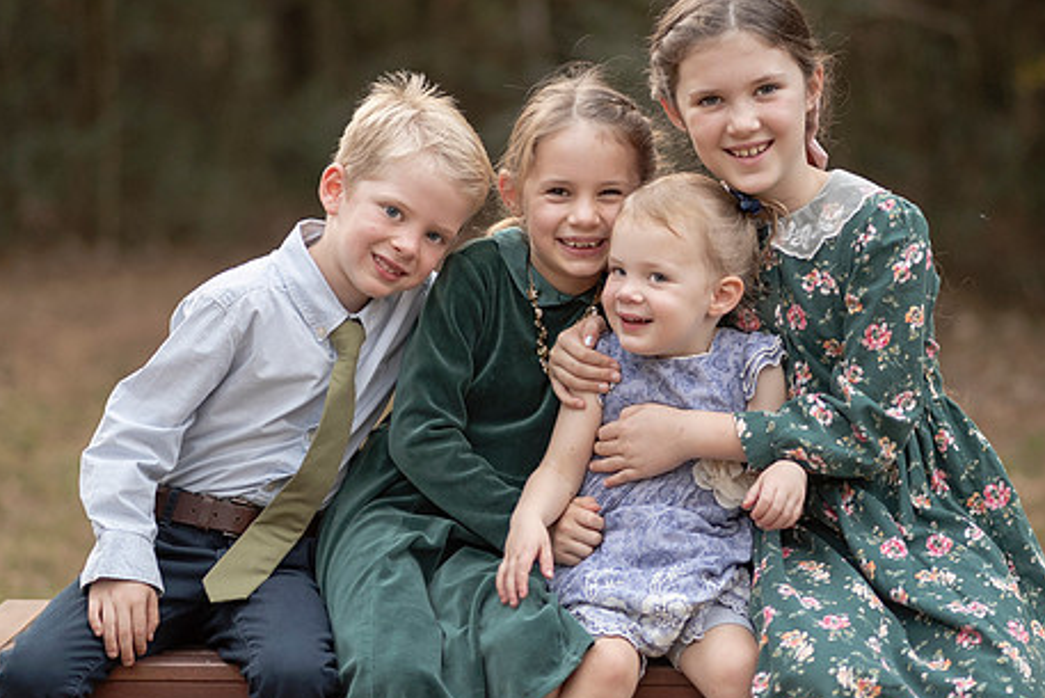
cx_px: 562
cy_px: 247
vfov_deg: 11.2
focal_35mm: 122
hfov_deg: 16.8
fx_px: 3542
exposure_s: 1/640
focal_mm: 85
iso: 500
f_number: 1.8
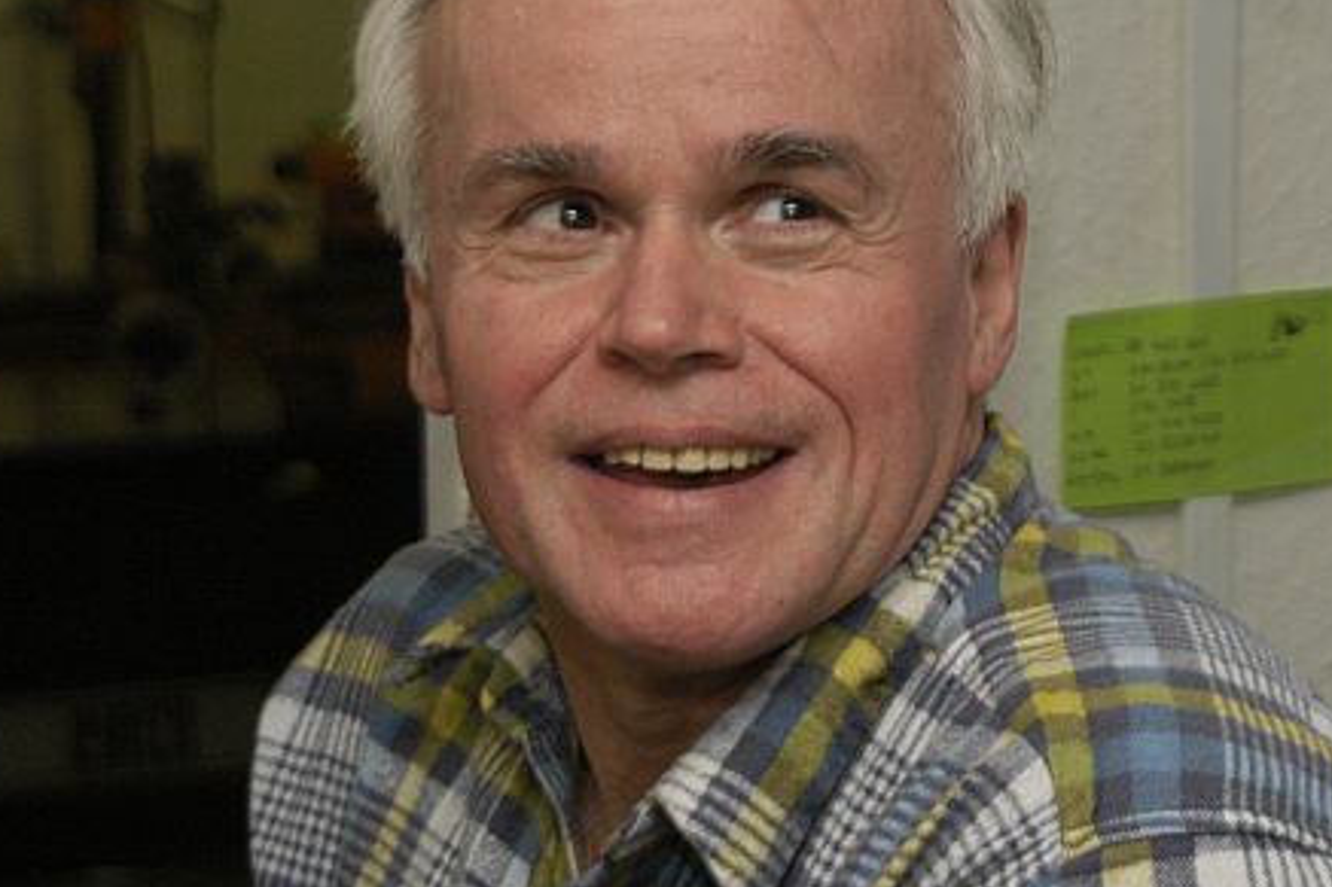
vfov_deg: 9.6
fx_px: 5279
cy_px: 323
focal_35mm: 143
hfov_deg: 14.4
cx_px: 735
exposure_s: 1/180
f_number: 5
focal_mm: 65
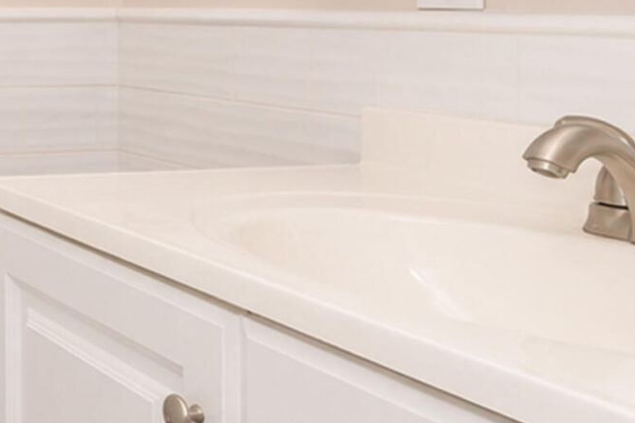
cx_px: -265
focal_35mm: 58
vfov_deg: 22.6
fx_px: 1023
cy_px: 12
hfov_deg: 26.8
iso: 2000
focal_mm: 10
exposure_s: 1/250
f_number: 10
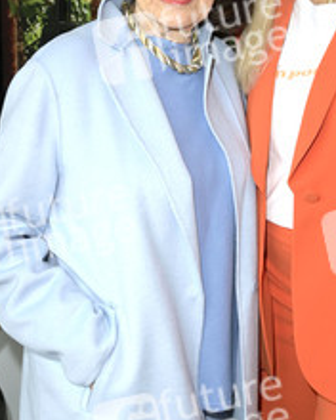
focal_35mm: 58
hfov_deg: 26.0
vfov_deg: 32.2
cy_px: 136
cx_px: 246
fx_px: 721
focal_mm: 34
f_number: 5.6
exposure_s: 1/160
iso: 800
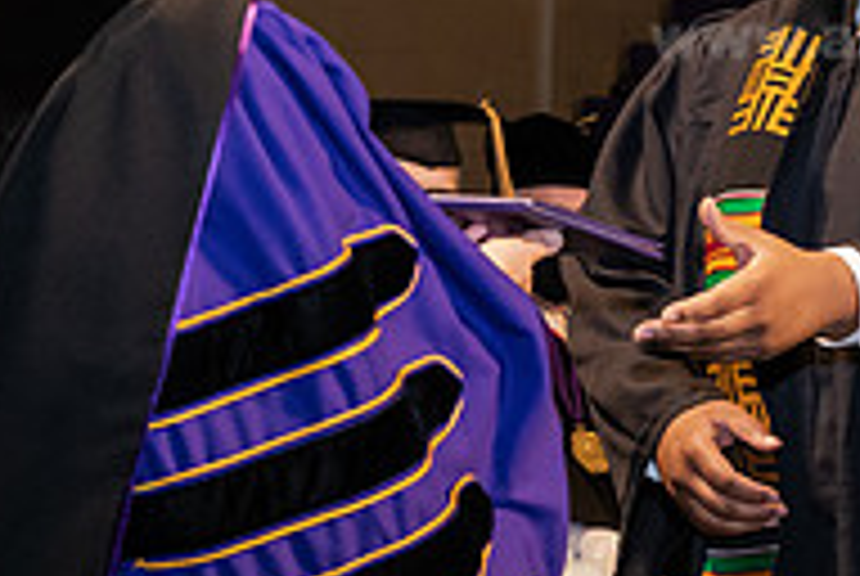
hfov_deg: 10.9
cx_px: 446
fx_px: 4498
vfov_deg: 7.3
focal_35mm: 188
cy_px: 133
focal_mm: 62
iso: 1600
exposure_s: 1/200
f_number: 6.3
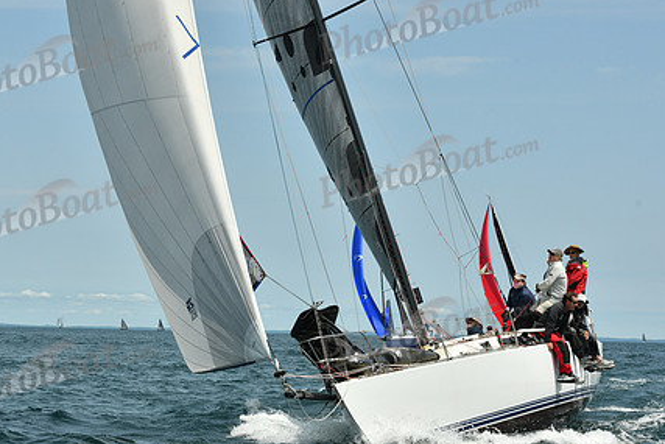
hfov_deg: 21.4
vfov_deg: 14.4
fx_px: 1755
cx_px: 240
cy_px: 270
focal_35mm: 95
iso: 320
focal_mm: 70
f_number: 10
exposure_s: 1/1000
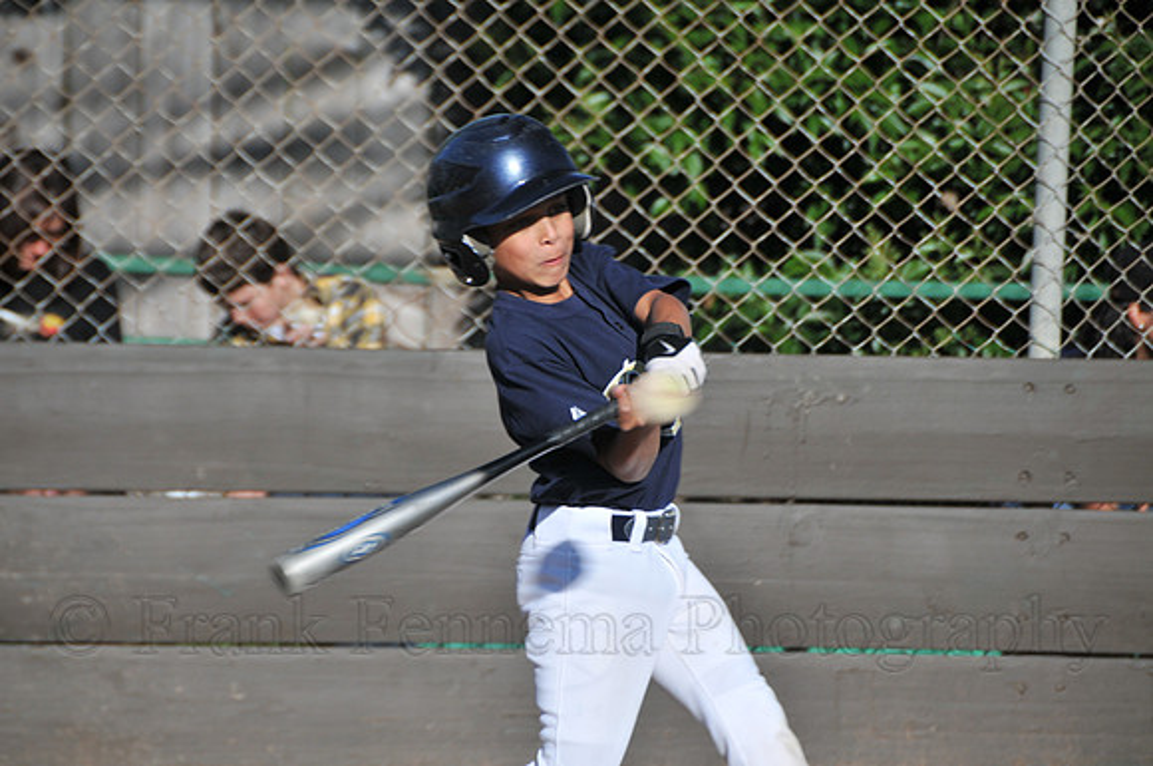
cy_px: 383
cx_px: 576
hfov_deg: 6.9
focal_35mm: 300
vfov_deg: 4.6
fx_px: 9595
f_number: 5.6
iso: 200
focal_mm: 200
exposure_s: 1/500
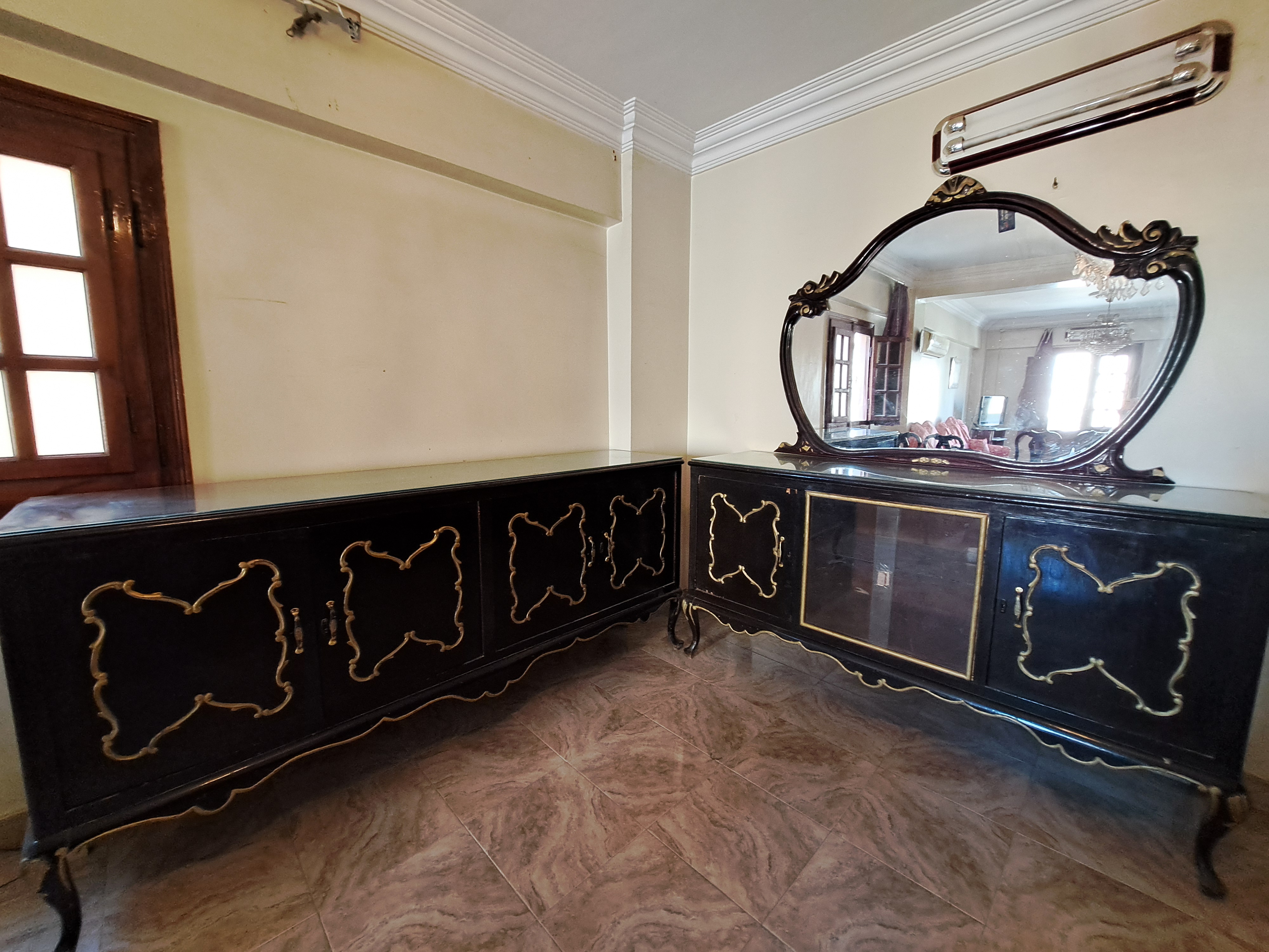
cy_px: 476
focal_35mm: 13
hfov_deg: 106.2
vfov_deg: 89.9
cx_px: 634
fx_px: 477
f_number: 2.2
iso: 200
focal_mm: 1.74
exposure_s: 1/25
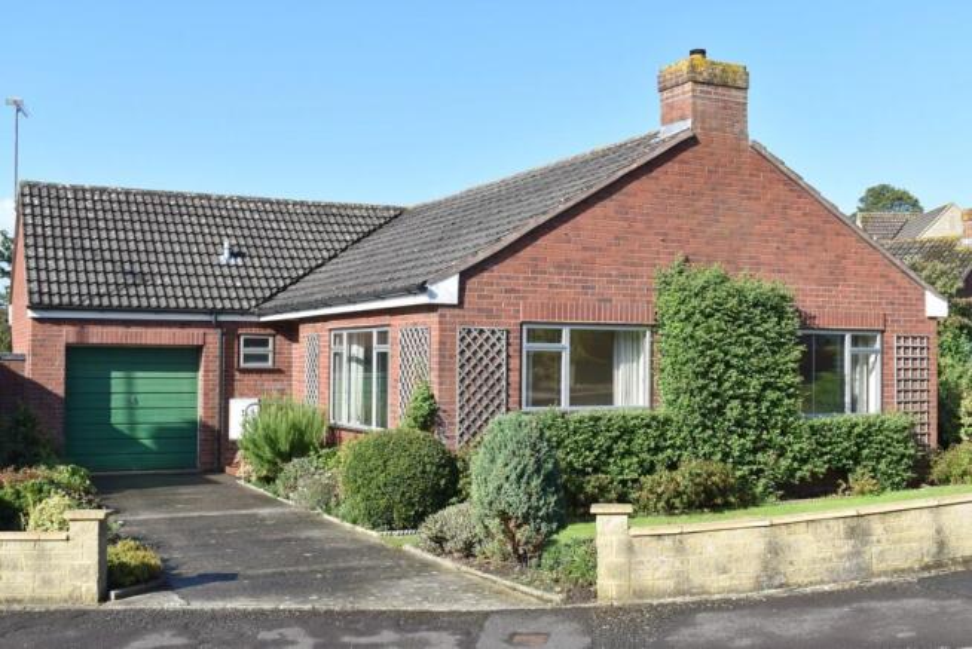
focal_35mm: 40
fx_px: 1094
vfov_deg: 33.1
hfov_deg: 47.9
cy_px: 324
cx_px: 486
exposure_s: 1/250
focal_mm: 27
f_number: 8
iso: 125
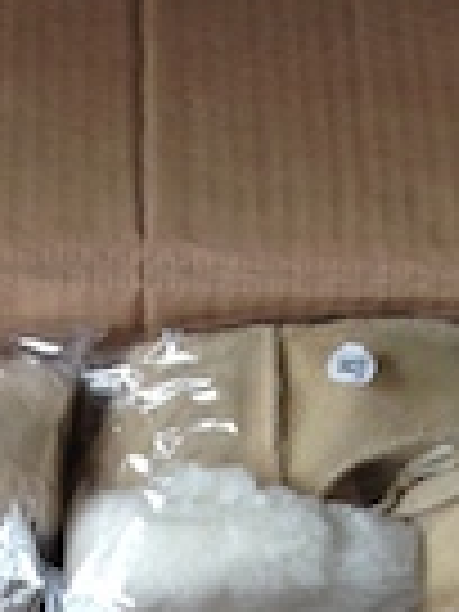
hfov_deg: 10.2
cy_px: 1292
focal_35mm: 146
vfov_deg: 11.8
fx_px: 2581
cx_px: 202
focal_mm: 4.12
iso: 50
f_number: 2.4
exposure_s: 1/60
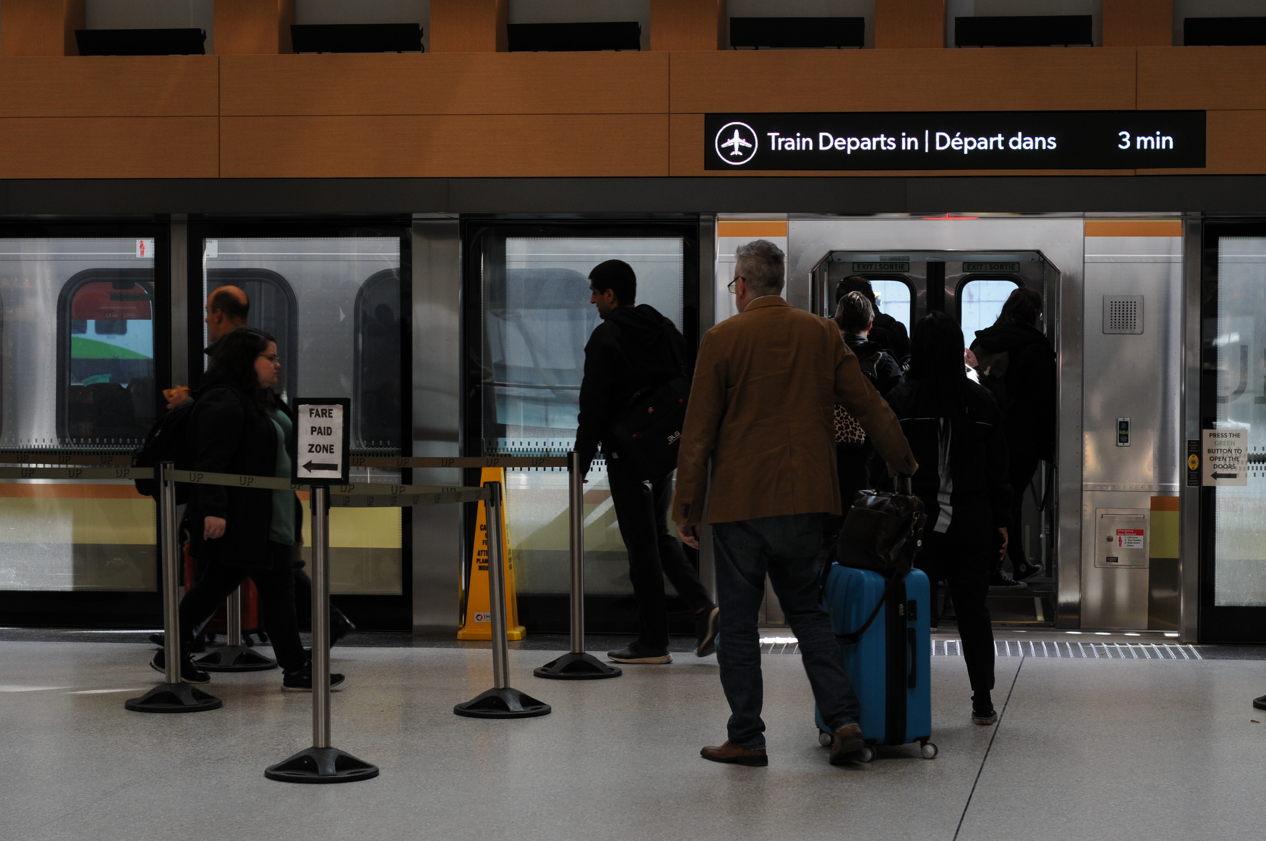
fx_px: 2634
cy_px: 420
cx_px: 633
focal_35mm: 75
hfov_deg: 27.0
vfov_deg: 18.1
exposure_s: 1/125
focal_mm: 50
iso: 400
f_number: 5
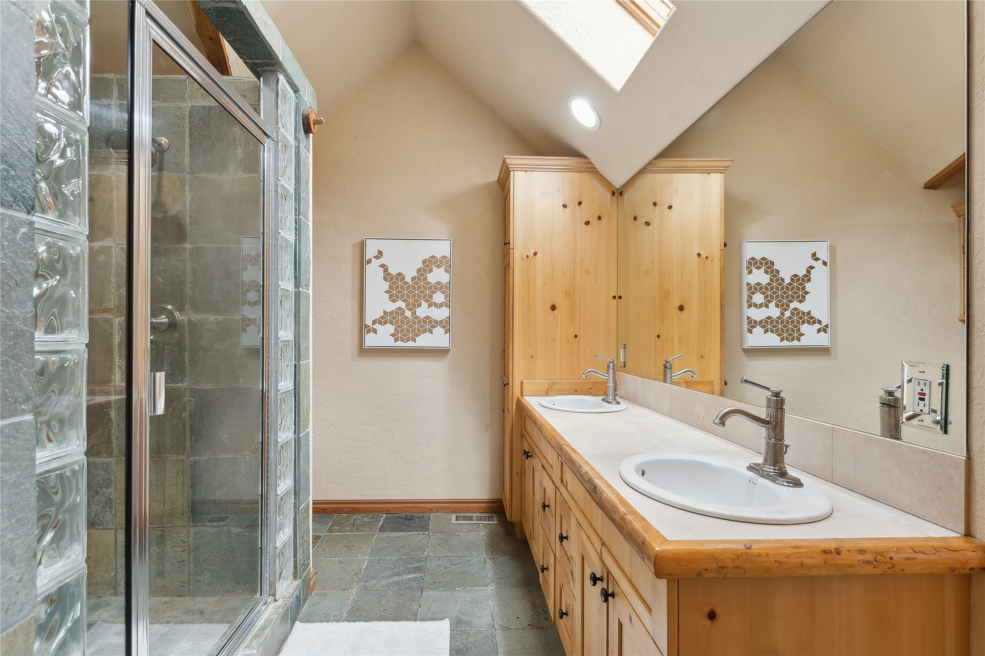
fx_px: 438
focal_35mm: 16
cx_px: 492
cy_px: 328
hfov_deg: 96.7
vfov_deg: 73.7
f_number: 6.3
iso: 200
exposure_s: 1/8
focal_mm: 11
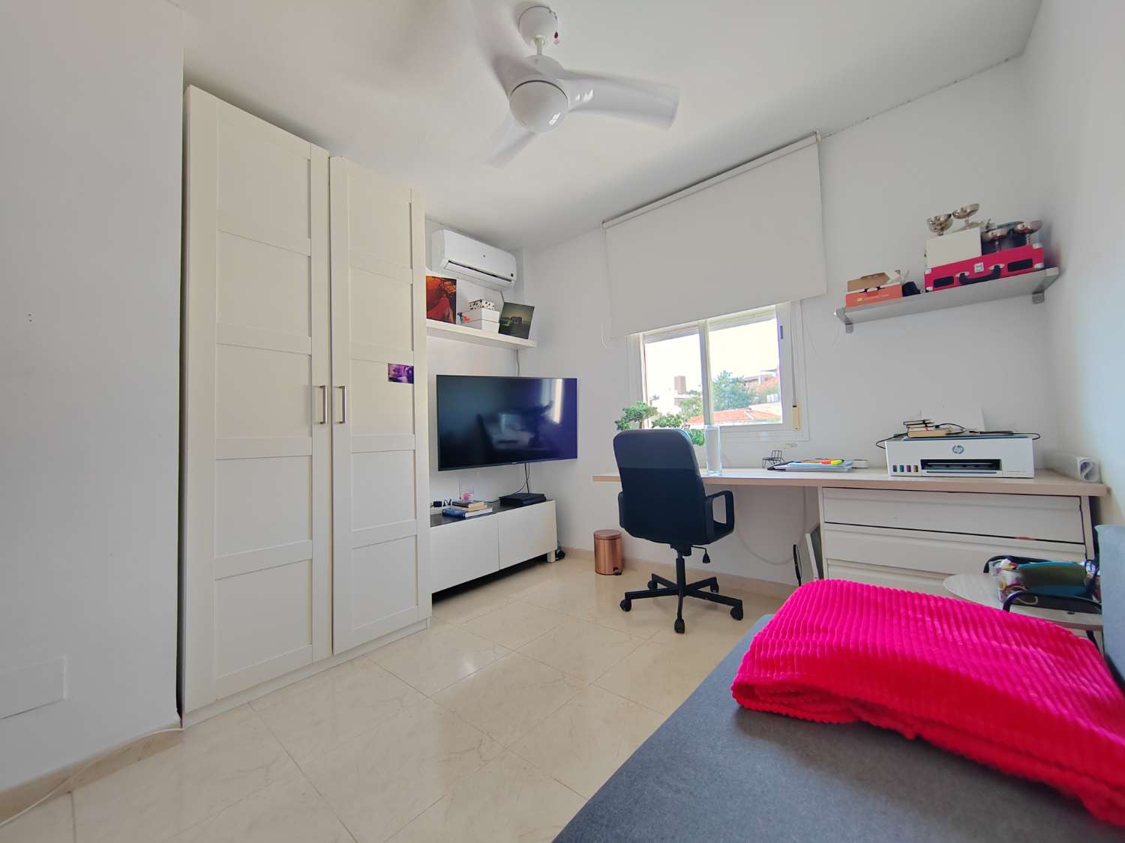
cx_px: 562
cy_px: 422
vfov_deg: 89.9
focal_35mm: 13
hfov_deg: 106.2
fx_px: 422
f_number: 2.2
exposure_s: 1/50
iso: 400
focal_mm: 2.16
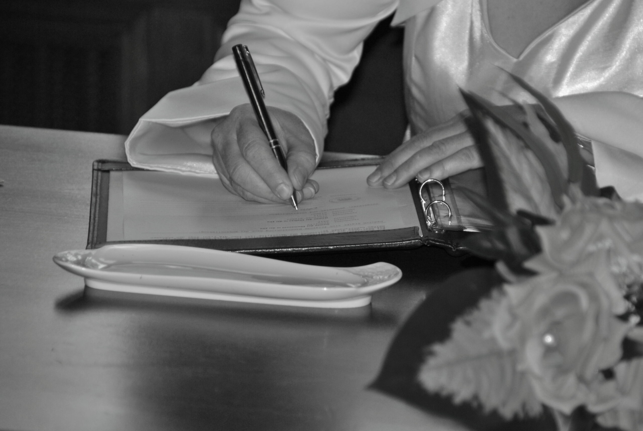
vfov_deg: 4.6
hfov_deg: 6.9
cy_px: 216
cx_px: 322
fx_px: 5365
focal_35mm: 300
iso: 200
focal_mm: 200
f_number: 6.3
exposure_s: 1/60
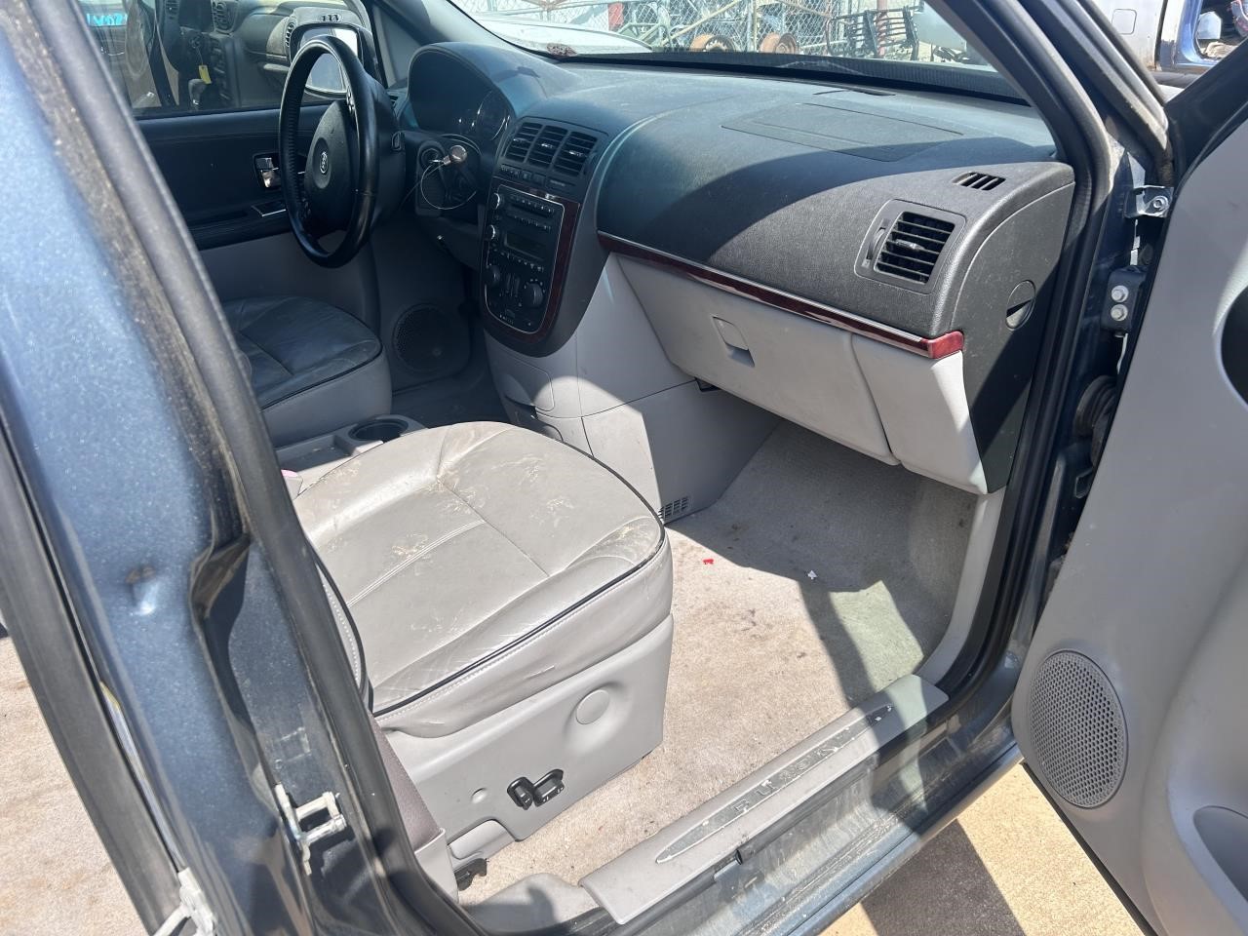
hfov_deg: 67.3
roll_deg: +3.2
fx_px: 937
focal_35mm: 26
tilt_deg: -28.5
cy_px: 468
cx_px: 624
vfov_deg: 53.1
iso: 50
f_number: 1.5
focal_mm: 5.7
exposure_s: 1/1575
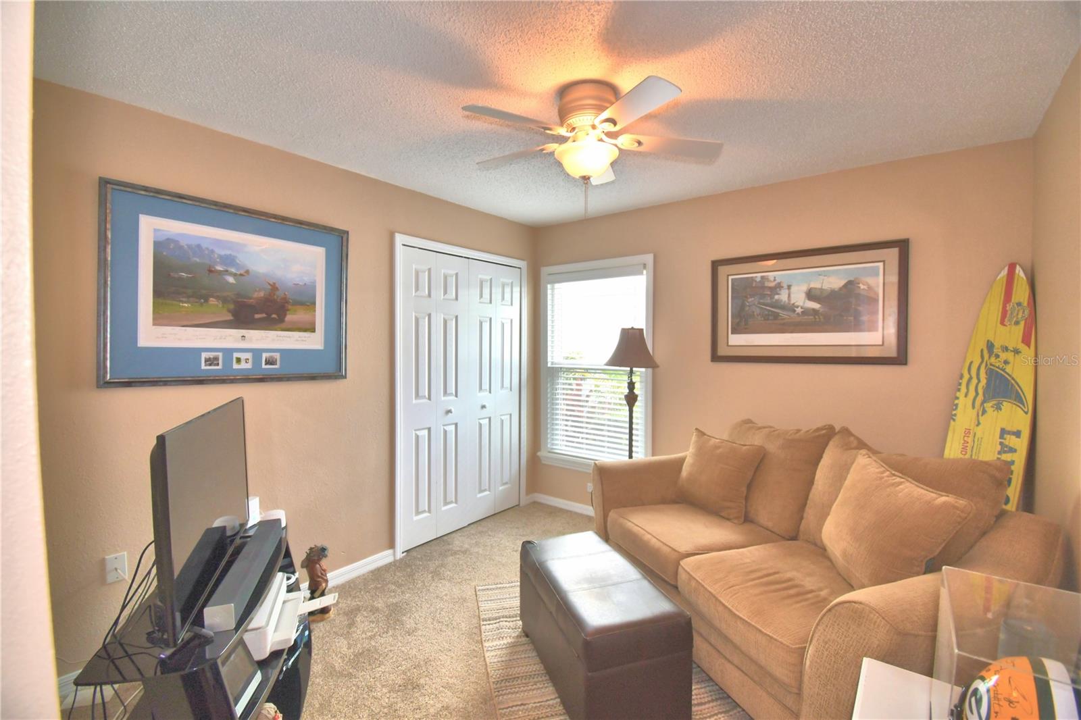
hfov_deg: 100.4
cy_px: 360
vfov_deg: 77.3
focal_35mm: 15
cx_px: 540
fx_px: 450
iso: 200
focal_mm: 10
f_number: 4.5
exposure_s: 1/30
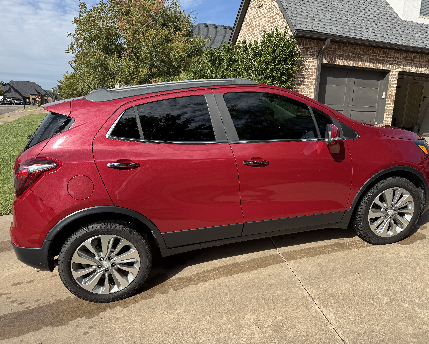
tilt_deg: -10.6
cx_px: 227
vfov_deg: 56.8
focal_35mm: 25
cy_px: 172
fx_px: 317
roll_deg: -3.5
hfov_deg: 68.0
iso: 80
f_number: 1.78
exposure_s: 1/3279
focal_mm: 6.76
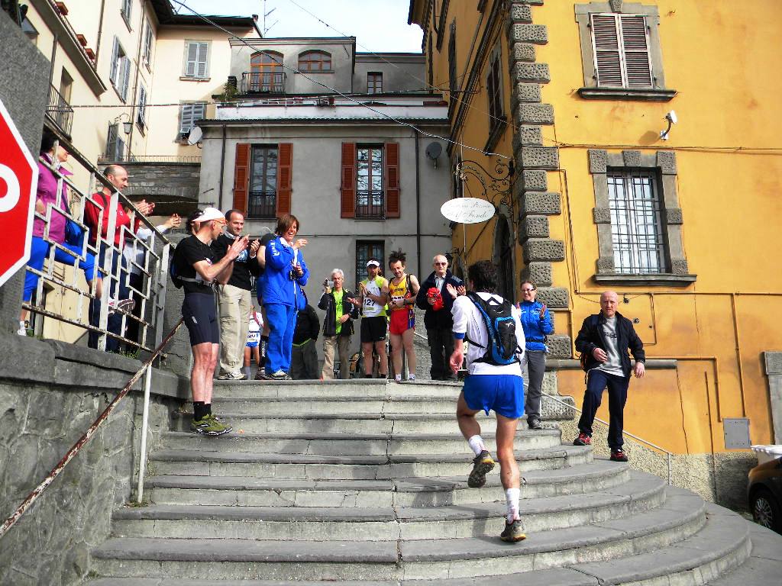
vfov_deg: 49.7
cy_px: 293
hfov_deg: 63.4
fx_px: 633
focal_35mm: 28
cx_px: 391
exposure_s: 1/498
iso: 92
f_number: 3.5
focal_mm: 5
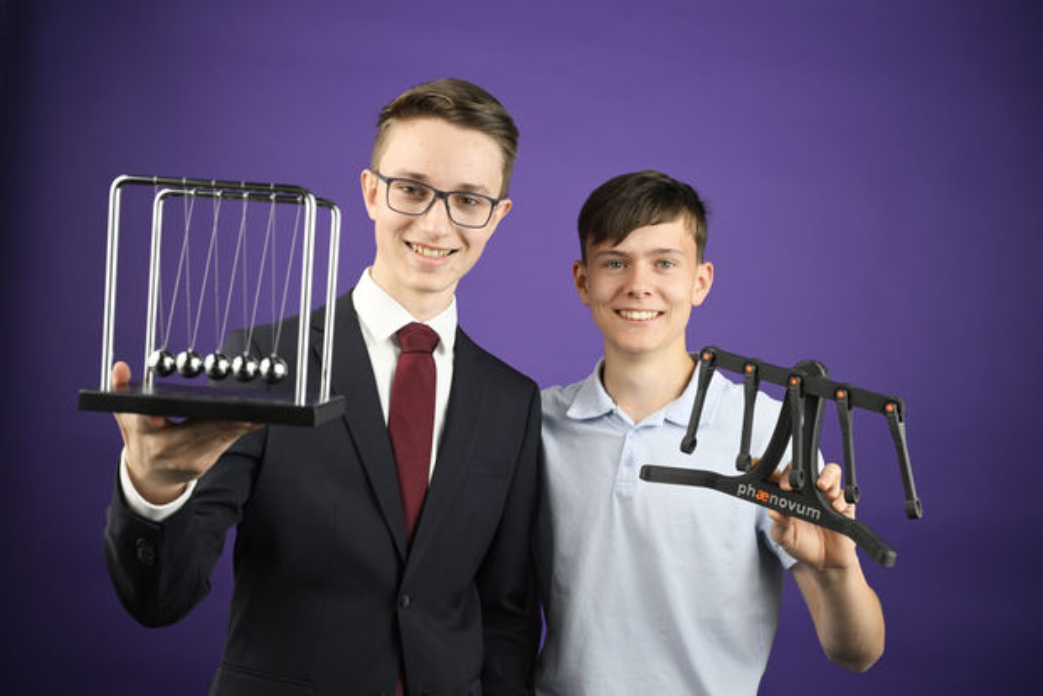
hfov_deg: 48.4
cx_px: 522
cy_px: 348
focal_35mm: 40
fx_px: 1159
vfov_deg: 33.4
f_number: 7.1
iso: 1000
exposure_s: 1/200
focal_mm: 40
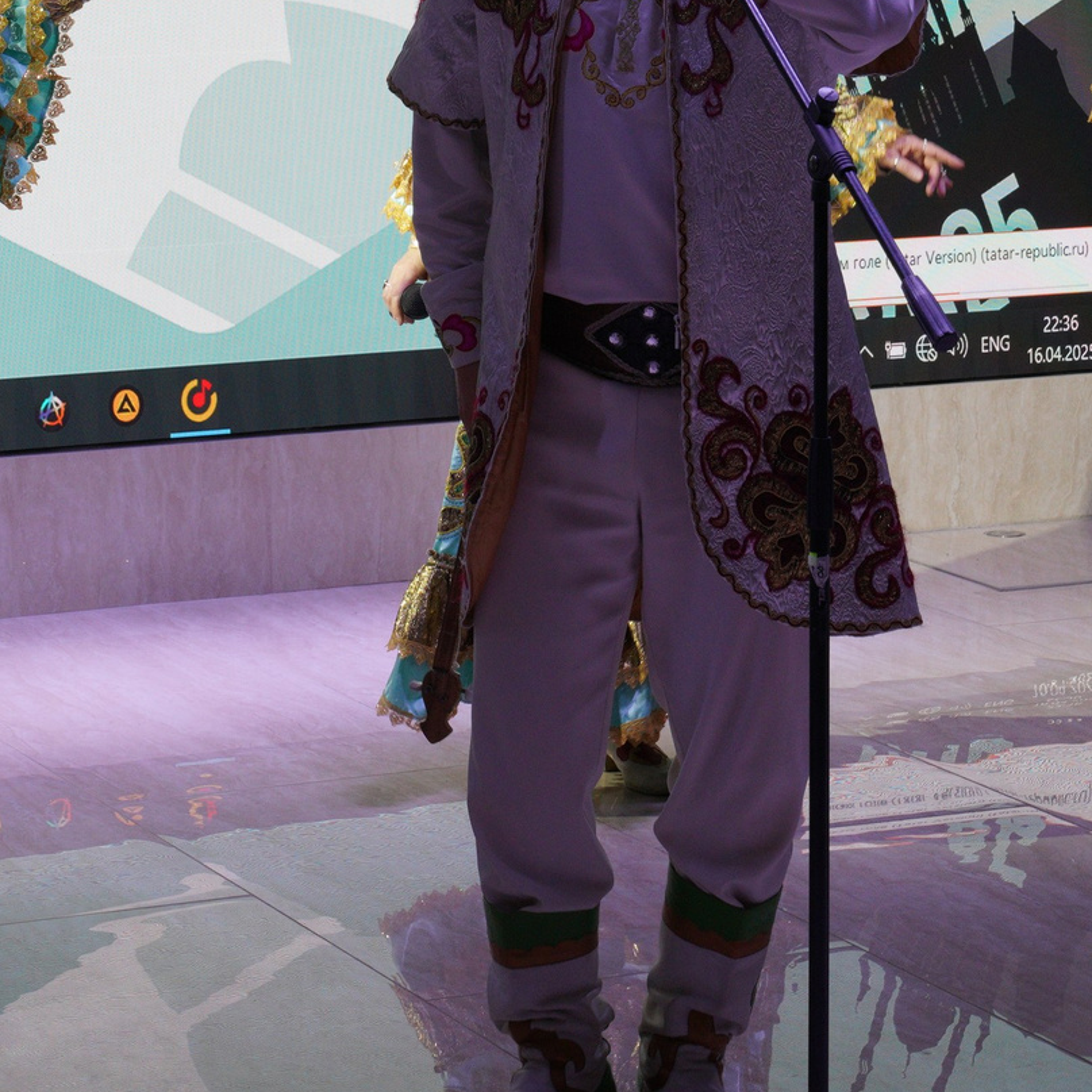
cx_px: 497
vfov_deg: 12.3
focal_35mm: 140
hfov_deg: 12.5
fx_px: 4997
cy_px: -5
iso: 1000
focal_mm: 52
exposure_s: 1/125
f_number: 9
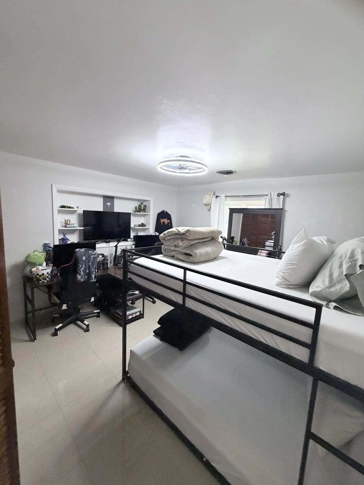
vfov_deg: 102.1
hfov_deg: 85.7
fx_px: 196
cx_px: 182
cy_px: 242
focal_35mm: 14
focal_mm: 2.22
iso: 400
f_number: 2.2
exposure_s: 1/60
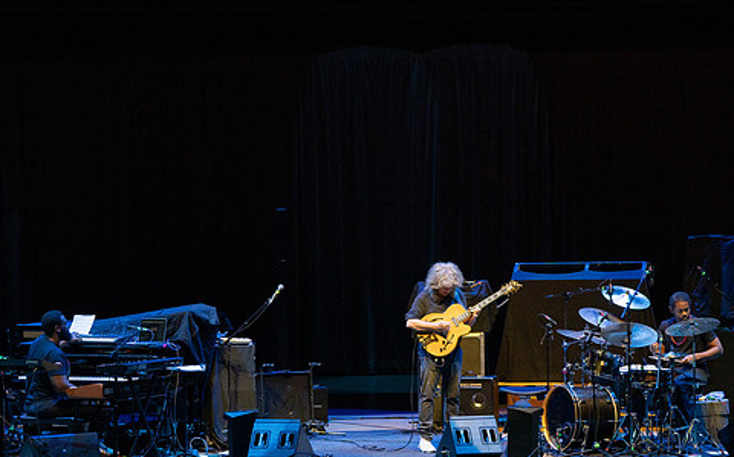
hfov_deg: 11.4
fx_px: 3677
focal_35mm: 184
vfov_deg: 7.1
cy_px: 255
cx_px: 385
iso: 3200
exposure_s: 1/320
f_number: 7.1
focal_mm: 141
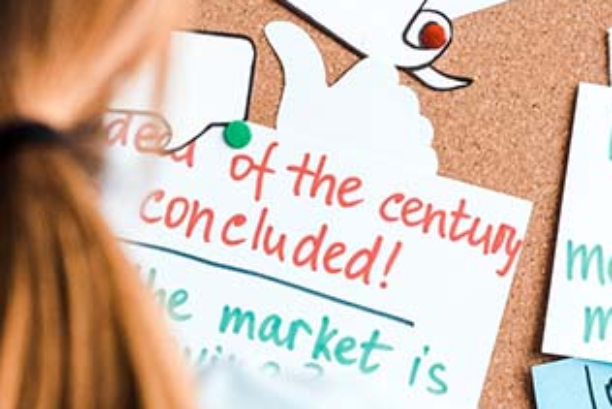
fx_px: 10000
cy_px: 273
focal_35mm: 588
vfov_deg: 2.3
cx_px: -511
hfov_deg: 3.5
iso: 250
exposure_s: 1/200
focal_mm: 155
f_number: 5
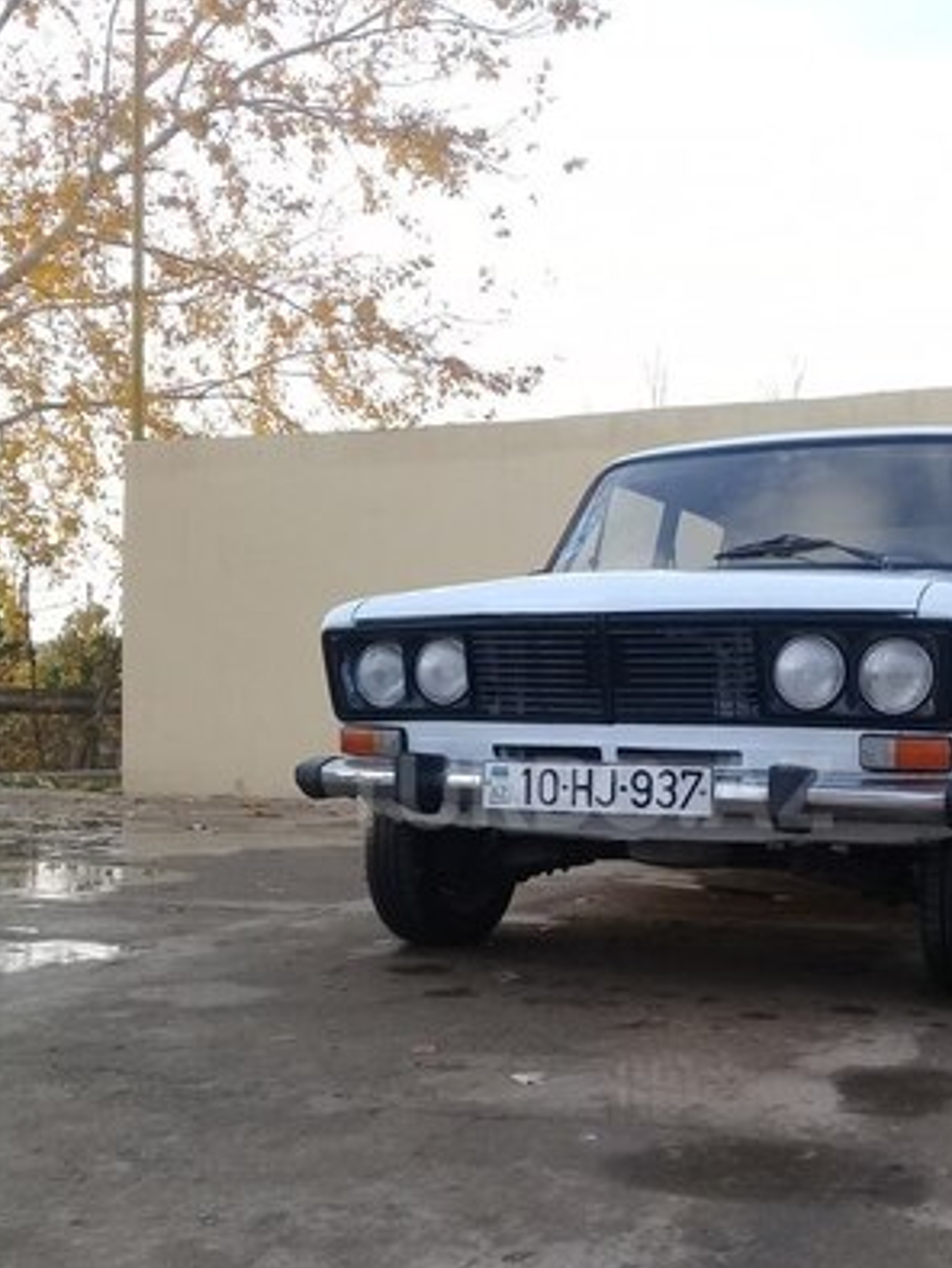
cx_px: 585
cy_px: 792
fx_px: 1429
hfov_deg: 36.7
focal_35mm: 39
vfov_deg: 47.4
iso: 50
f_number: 2.2
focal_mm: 3.3
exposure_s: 1/269
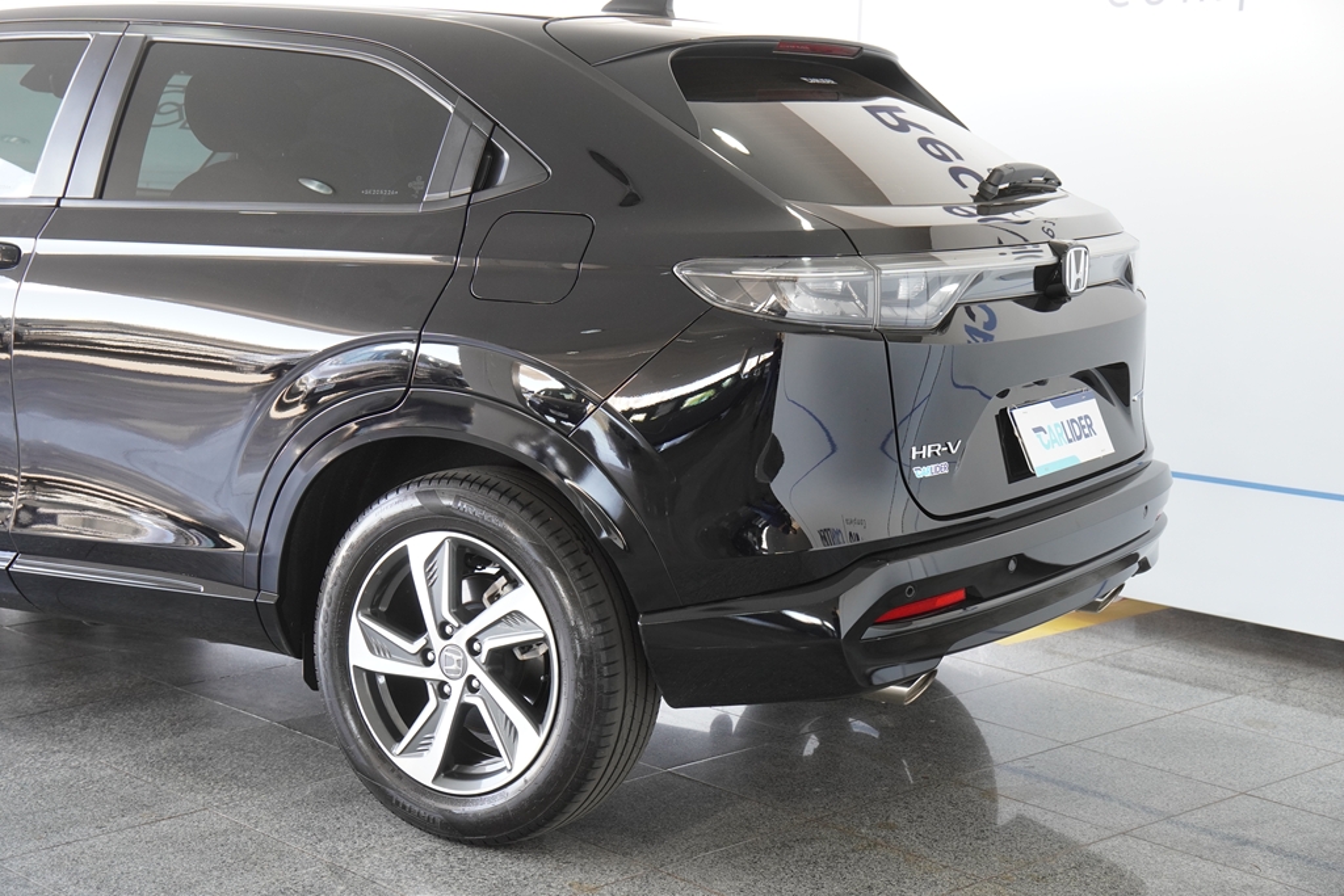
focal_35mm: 56
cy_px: 448
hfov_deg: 35.9
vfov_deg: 24.4
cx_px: 672
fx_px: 2072
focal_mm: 37
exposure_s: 1/60
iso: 500
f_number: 4
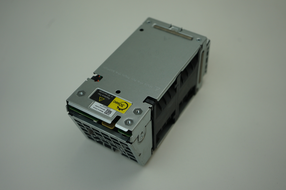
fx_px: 397
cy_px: 95
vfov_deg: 26.9
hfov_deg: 39.6
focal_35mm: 50
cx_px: 143
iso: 320
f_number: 4.5
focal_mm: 50
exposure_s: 1/160
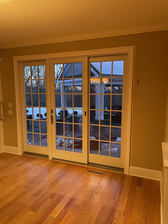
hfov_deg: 53.1
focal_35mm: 26
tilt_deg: -6.2
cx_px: 84
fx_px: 168
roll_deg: +0.7
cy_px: 112
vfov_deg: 67.3
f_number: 1.6
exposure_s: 1/40
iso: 400
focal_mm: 5.1
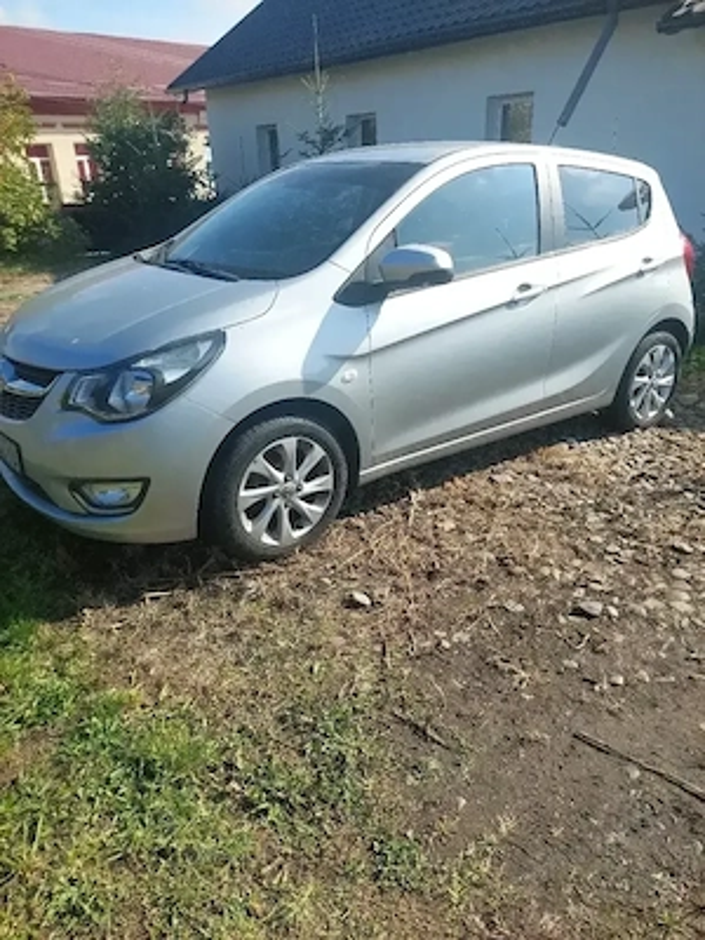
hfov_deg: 56.8
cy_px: 470
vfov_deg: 71.6
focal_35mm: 24
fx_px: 652
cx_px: 352
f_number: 1.8
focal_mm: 5.23
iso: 40
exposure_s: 1/1250
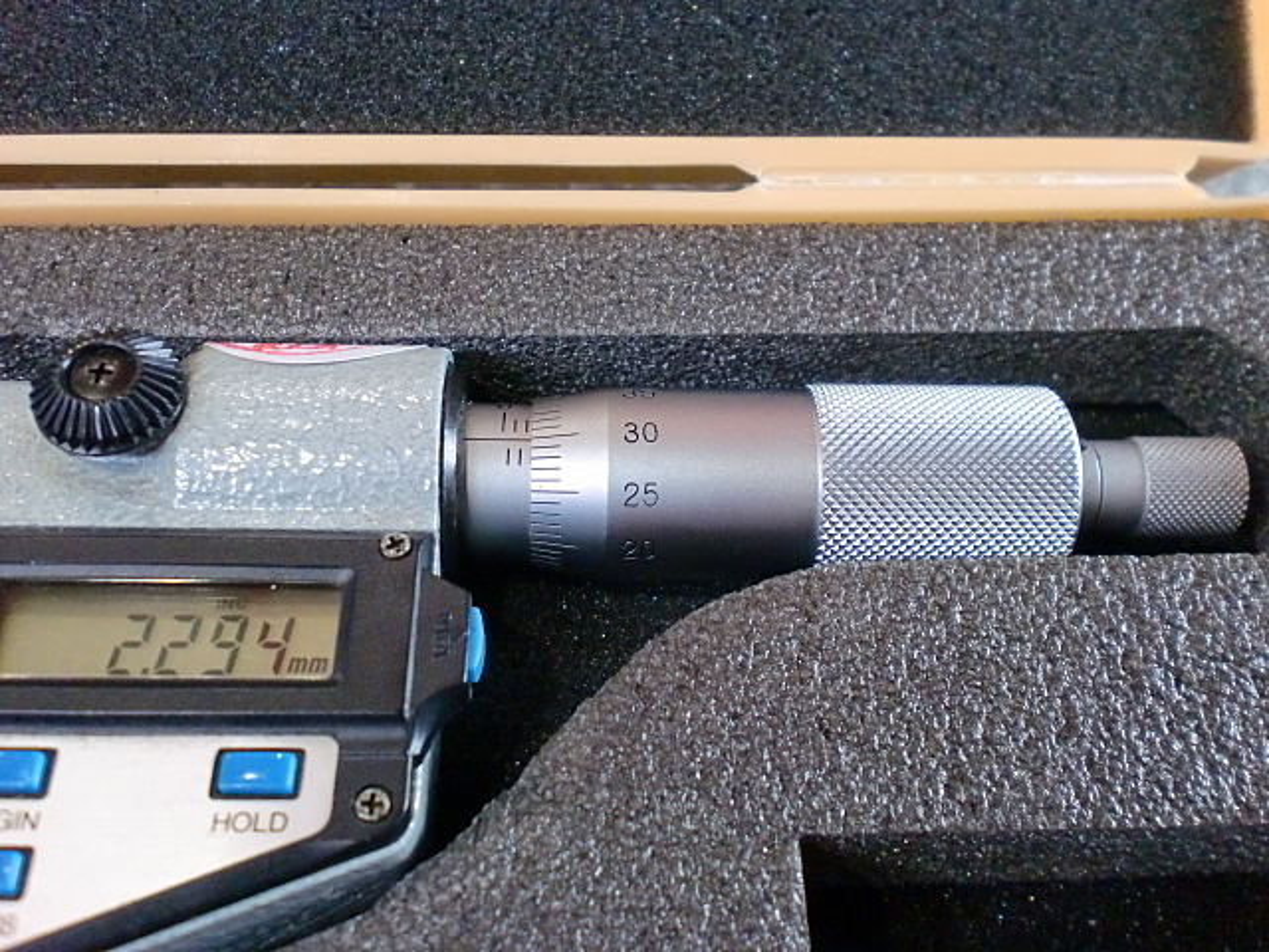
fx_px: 1283
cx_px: 634
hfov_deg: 52.6
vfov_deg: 40.7
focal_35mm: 35
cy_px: 476
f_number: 3.1
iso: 400
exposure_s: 1/60
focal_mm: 6.3
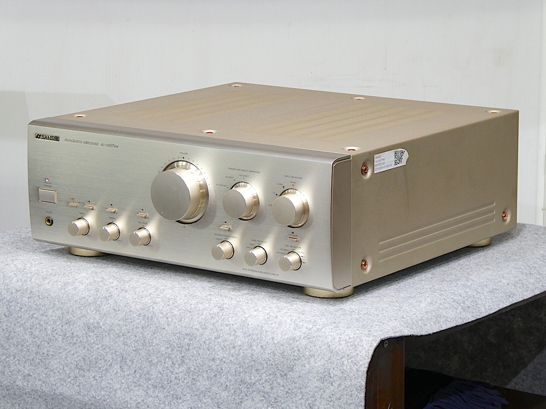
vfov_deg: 12.9
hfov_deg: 17.1
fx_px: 1814
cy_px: 204
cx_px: 273
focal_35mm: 115
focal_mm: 20.6
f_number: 5.1
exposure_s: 1/8
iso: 200
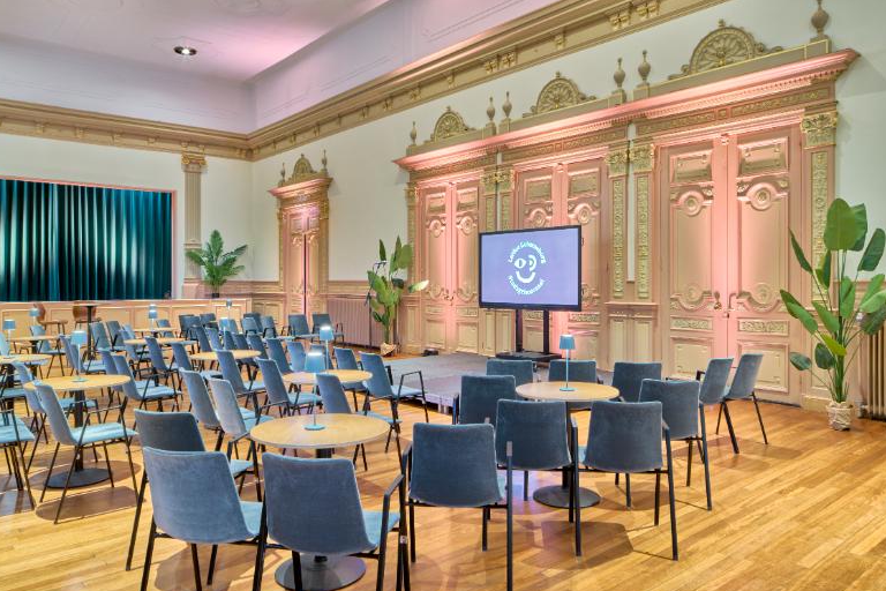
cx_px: 449
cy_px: 305
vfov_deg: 51.3
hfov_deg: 71.5
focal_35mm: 25
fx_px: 615
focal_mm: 24
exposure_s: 10
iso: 100
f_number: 13
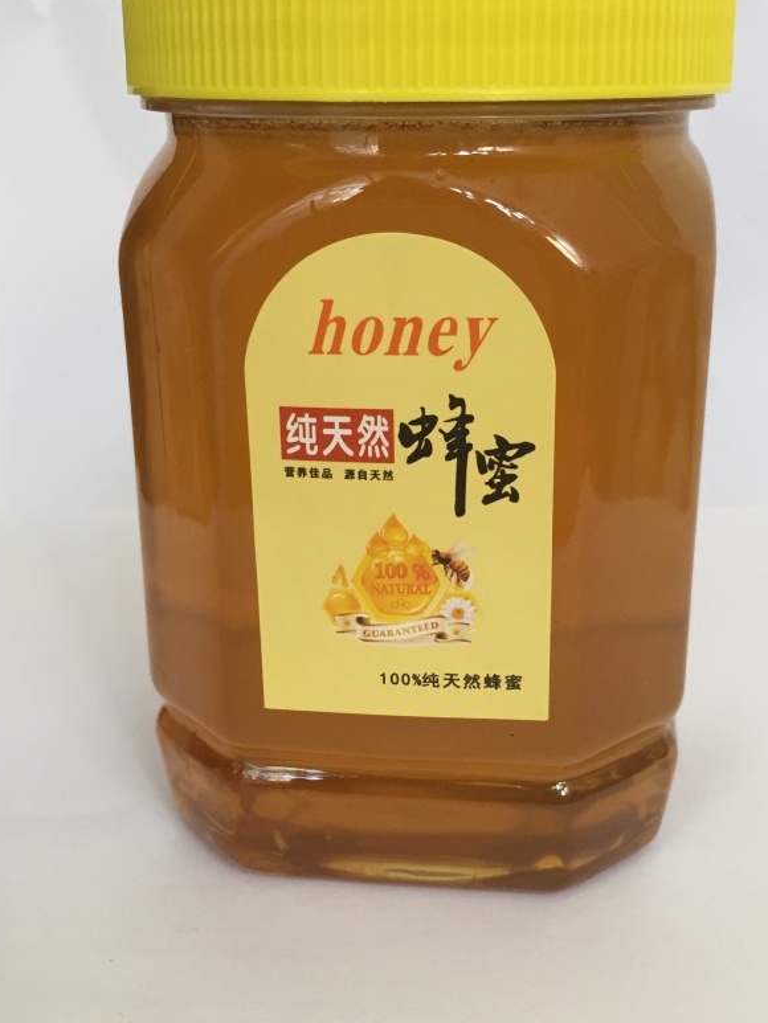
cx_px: 408
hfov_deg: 36.0
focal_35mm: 40
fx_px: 1183
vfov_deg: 46.8
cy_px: 490
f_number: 2.2
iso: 125
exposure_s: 1/33
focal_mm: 4.15
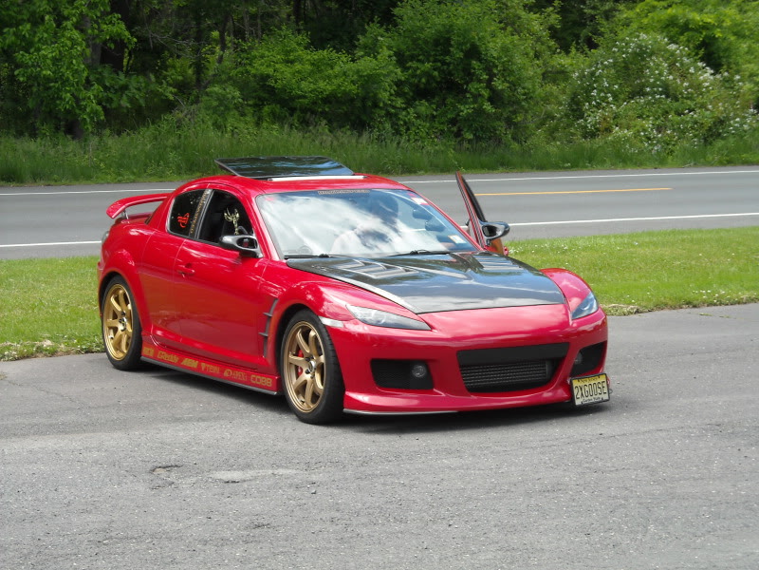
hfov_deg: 18.7
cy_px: 285
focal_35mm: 105
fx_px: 2302
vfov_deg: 14.1
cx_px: 380
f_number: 4.7
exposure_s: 1/135
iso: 64
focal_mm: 17.1
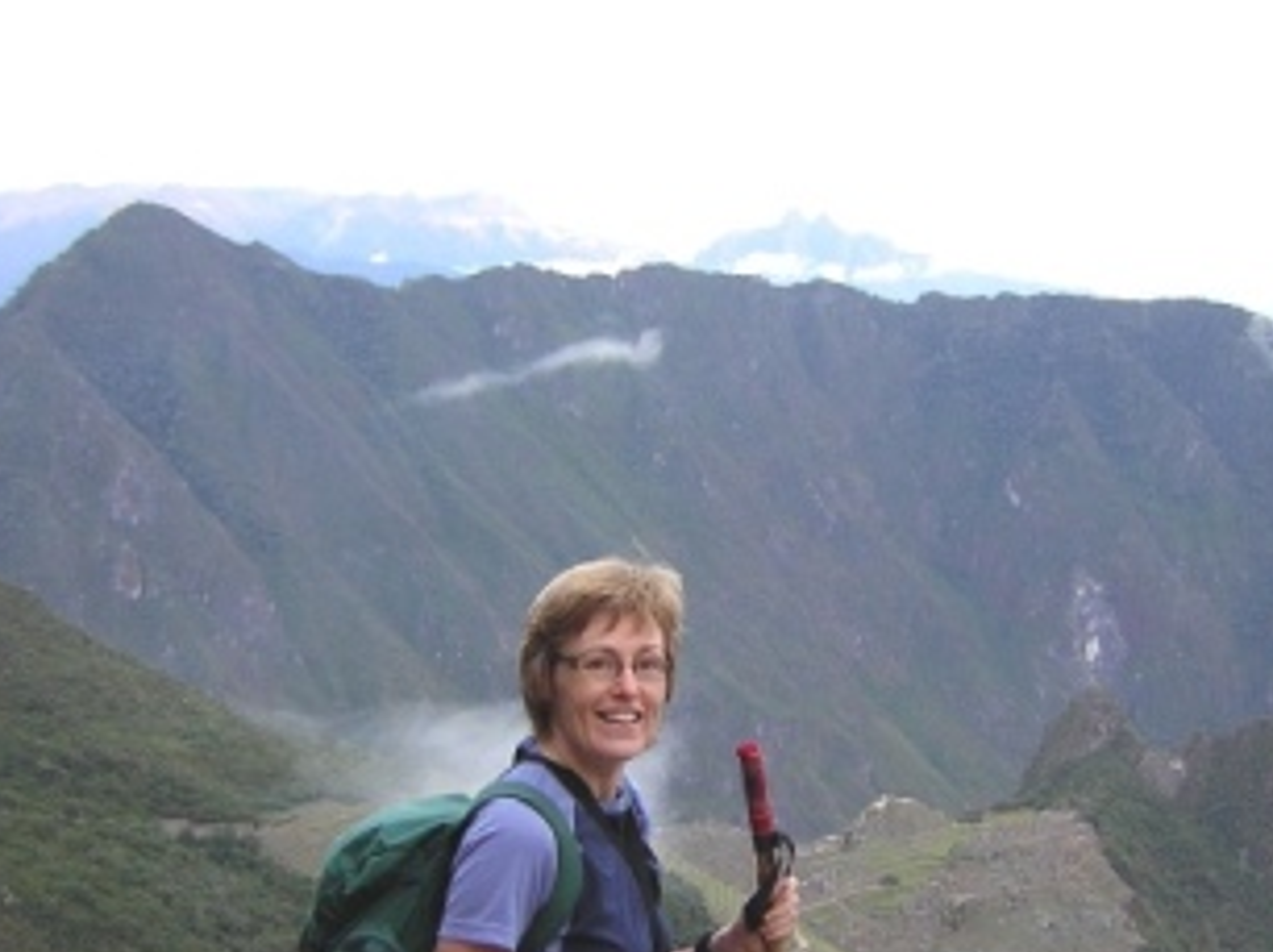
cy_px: 682
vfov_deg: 23.1
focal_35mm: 63
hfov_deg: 30.5
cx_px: 865
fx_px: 2315
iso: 50
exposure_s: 1/32
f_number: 2.8
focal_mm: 5.6
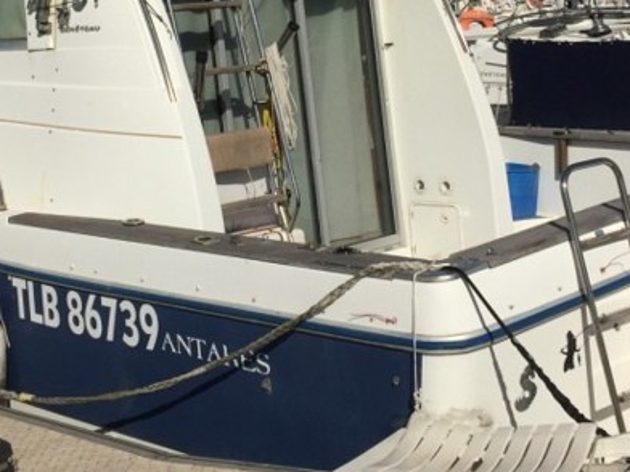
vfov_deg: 20.1
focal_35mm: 71
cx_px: 320
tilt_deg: +0.2
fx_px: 1292
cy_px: -3
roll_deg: +3.2
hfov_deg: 27.4
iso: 32
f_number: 2.2
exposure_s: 1/7937
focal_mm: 4.15
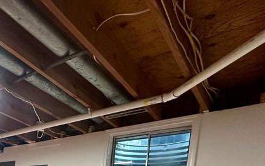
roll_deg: -4.6
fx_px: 260
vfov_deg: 27.4
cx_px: -6
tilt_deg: -4.3
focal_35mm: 36
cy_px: 233
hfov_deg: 44.8
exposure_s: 1/60
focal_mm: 2.22
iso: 200
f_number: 2.2
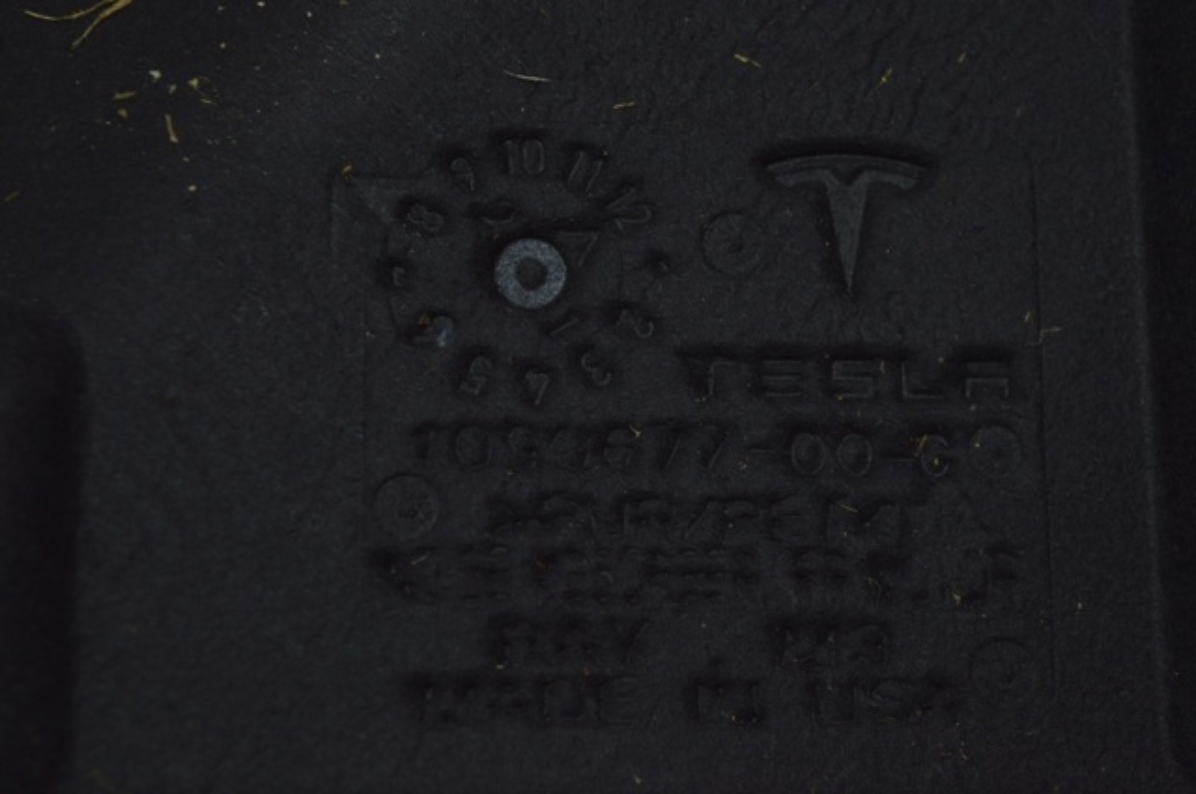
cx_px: 598
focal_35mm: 82
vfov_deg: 16.5
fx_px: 2737
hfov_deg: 24.6
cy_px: 397
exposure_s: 1/60
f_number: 5.6
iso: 400
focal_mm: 55
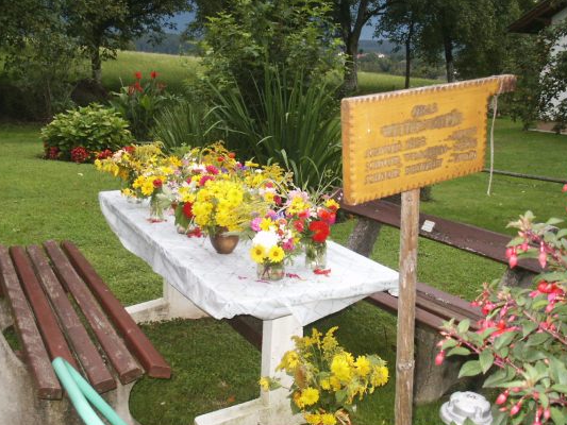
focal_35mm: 45
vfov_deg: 32.2
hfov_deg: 42.1
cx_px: 268
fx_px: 737
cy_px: 216
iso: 200
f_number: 3
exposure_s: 1/350
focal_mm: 8.27
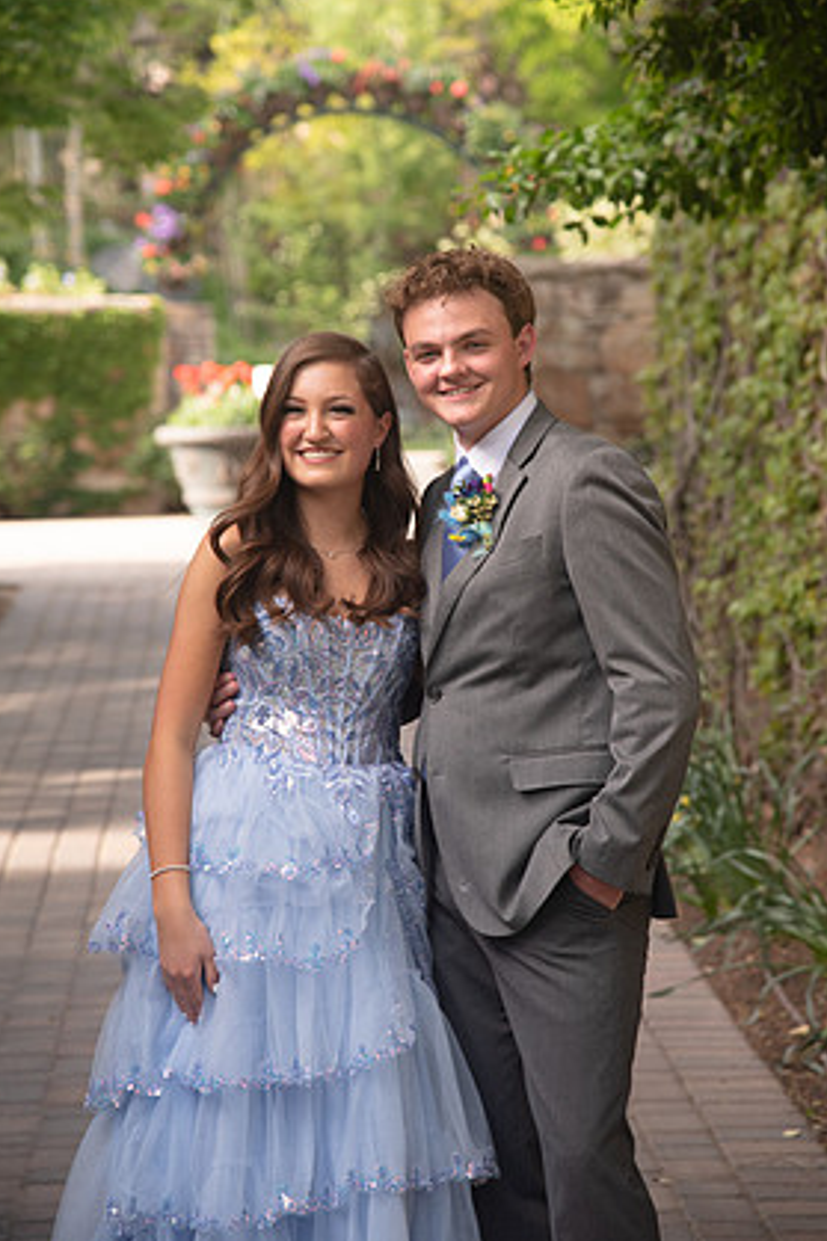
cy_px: 601
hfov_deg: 10.6
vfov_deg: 15.9
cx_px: 397
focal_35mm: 129
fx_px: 4448
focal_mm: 120
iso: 400
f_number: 5
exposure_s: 1/125
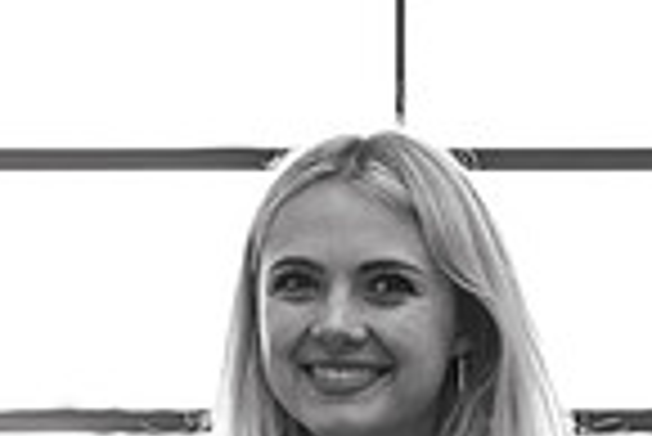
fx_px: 3807
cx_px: 405
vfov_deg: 6.4
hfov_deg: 9.8
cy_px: 733
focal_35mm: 210
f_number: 2
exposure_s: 1/125
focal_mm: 50
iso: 1000
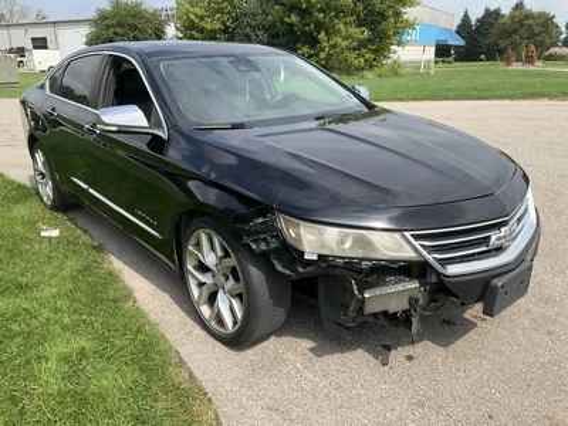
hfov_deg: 61.7
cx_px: 284
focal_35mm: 29
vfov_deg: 48.2
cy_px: 213
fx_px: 476
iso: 25
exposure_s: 1/1311
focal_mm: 3
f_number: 1.8
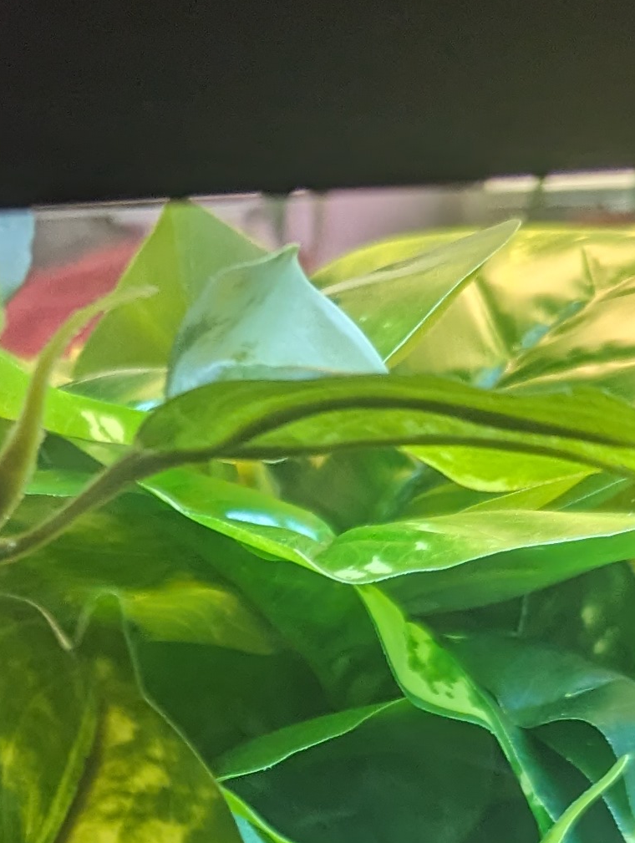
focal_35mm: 97
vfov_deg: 18.9
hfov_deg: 14.6
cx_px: -216
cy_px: 1066
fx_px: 2366
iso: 76
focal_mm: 6.81
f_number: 1.85
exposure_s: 1/120
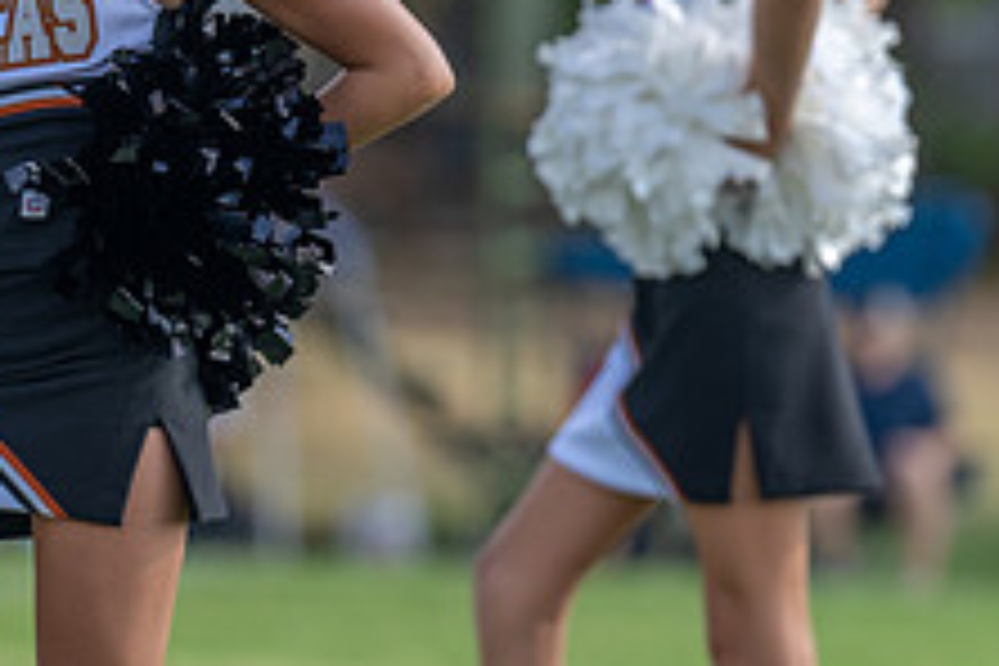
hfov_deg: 4.0
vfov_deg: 2.7
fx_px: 14262
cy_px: 83
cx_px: 86
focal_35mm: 514
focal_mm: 197
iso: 125
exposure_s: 1/1000
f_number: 3.5
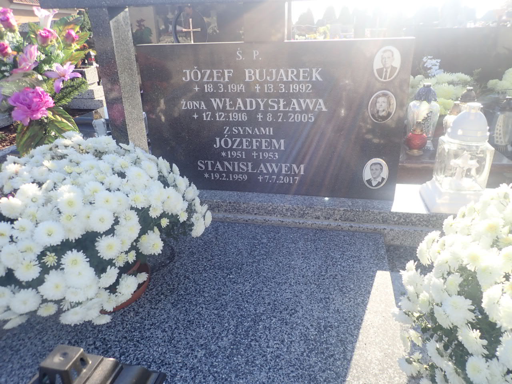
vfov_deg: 54.9
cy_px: 192
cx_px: 256
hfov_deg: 69.4
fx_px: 370
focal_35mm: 25
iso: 100
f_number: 2.8
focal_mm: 4.5
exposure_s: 1/320
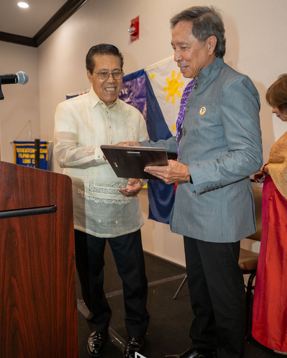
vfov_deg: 55.7
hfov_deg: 45.8
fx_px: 340
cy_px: 185
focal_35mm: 32
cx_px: 145
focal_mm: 28
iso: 1600
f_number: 2.8
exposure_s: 1/125
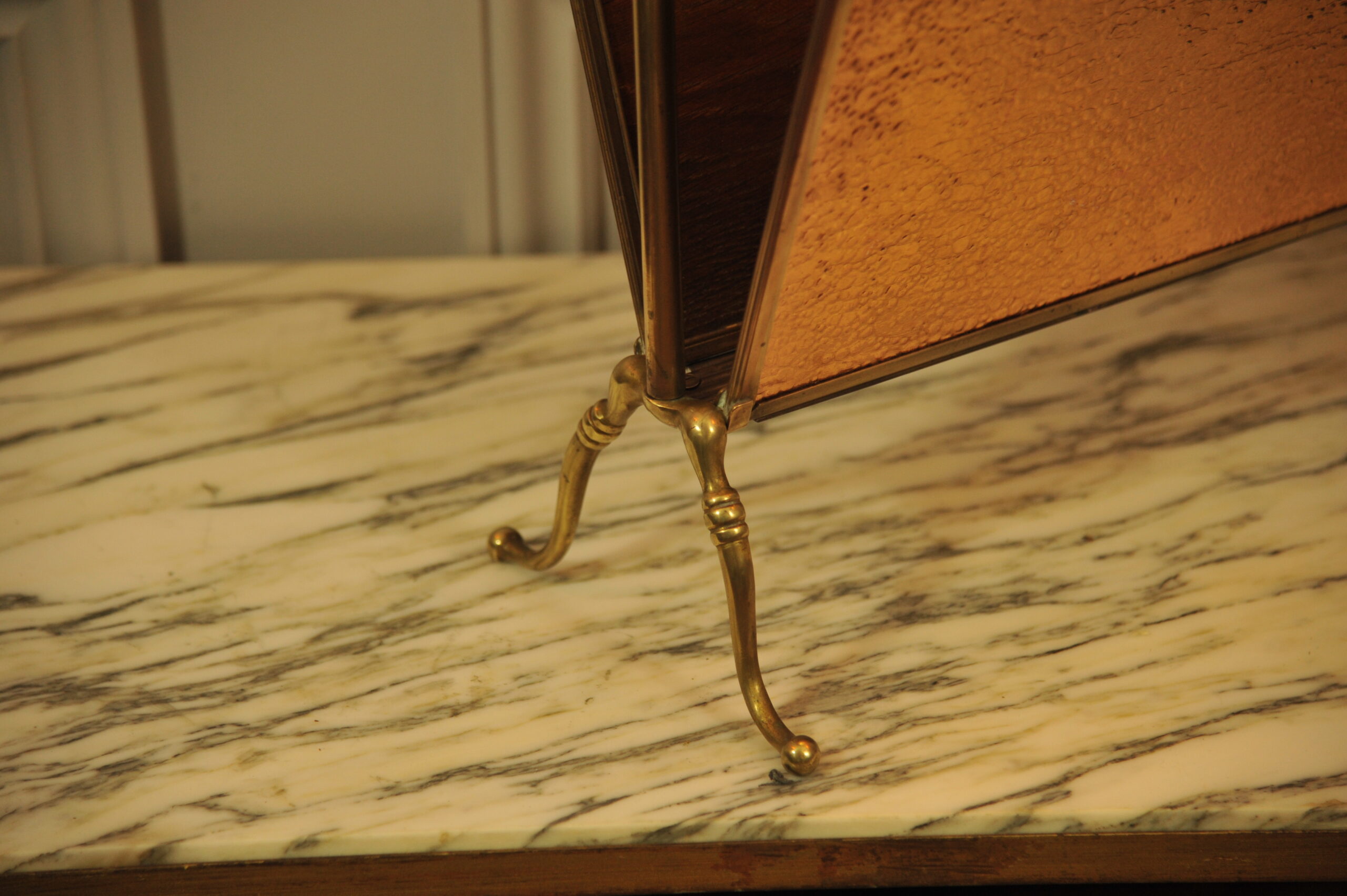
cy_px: 448
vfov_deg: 11.4
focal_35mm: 120
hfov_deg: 17.1
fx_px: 4487
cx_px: 674
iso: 1250
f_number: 4
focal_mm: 120
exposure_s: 1/160
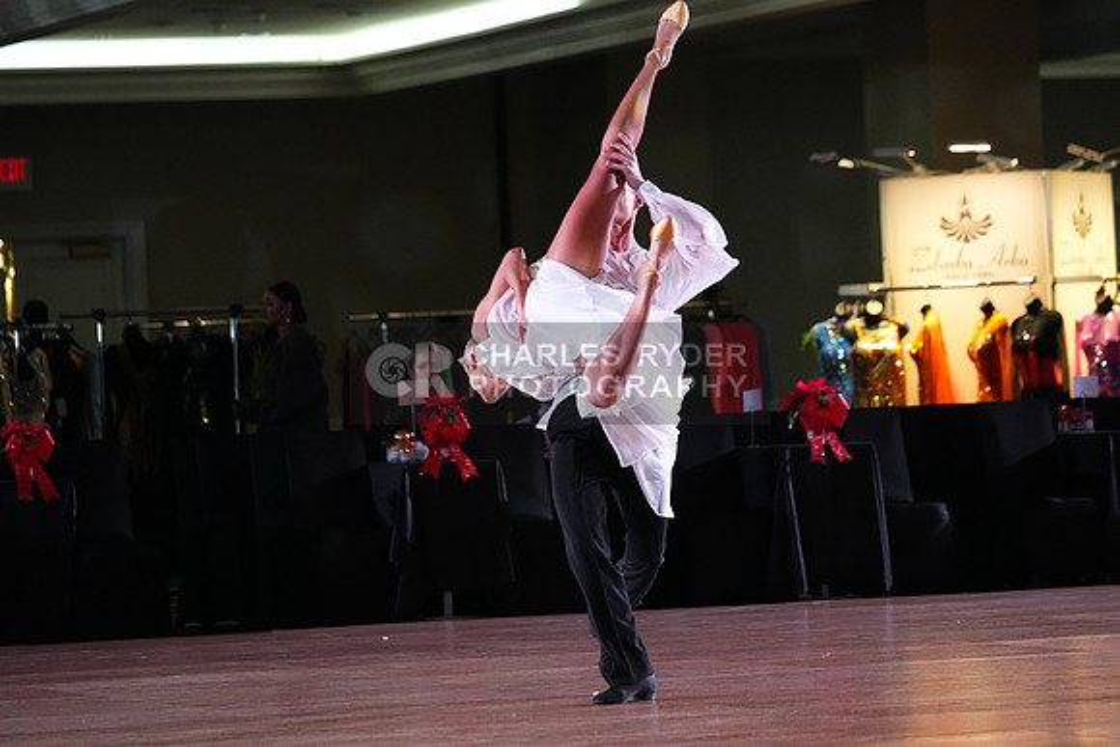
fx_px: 6223
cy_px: 374
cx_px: 560
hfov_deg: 10.3
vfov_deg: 6.9
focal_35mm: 200
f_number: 5
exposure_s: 1/400
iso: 8000
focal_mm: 200
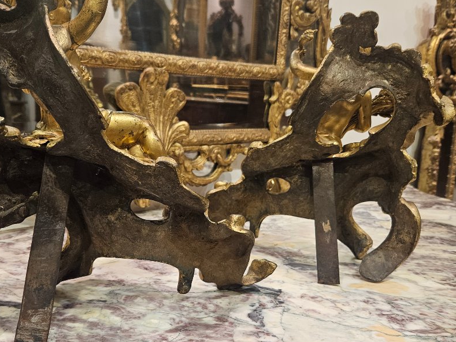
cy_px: 200
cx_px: 203
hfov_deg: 52.5
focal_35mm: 35
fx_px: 461
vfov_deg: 40.5
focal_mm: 5.4
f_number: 1.8
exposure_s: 1/100
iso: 320
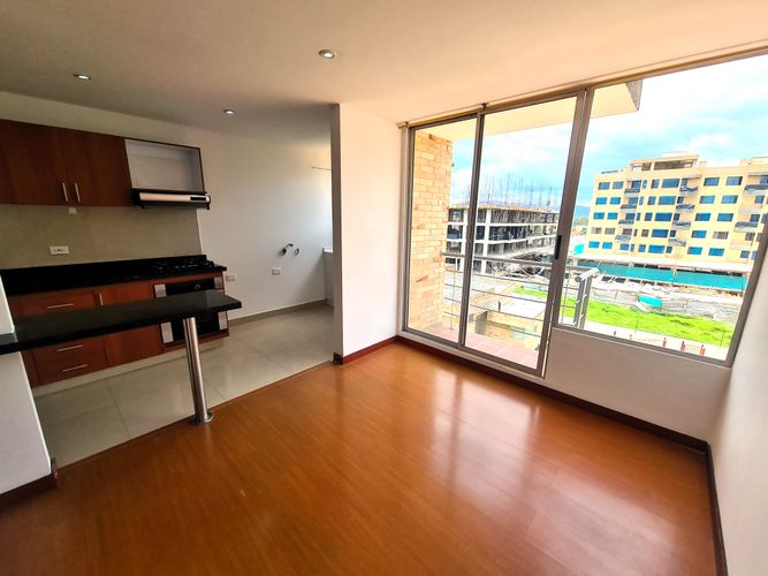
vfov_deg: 89.9
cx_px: 384
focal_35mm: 13
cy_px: 288
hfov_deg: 106.2
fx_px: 288
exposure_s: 1/716
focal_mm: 2.2
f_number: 2.2
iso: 50
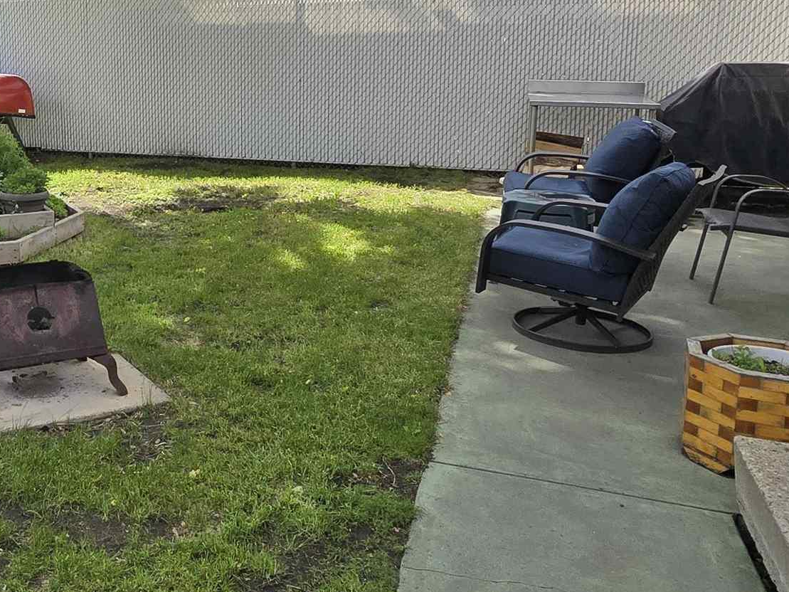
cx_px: 103
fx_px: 821
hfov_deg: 47.1
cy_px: 158
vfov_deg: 38.8
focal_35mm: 36
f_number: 2.2
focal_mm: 2.2
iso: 50
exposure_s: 1/1399
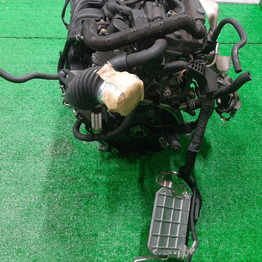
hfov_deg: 52.4
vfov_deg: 52.5
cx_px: 146
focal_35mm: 31
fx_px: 265
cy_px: 131
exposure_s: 1/50
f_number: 1.7
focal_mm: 3.93
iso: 198
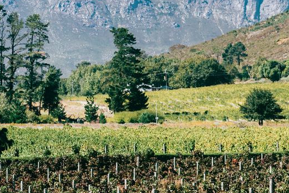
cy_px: 96
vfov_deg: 6.7
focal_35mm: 205
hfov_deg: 10.0
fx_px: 1647
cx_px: 248
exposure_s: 1/200
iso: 200
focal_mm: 105
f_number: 10
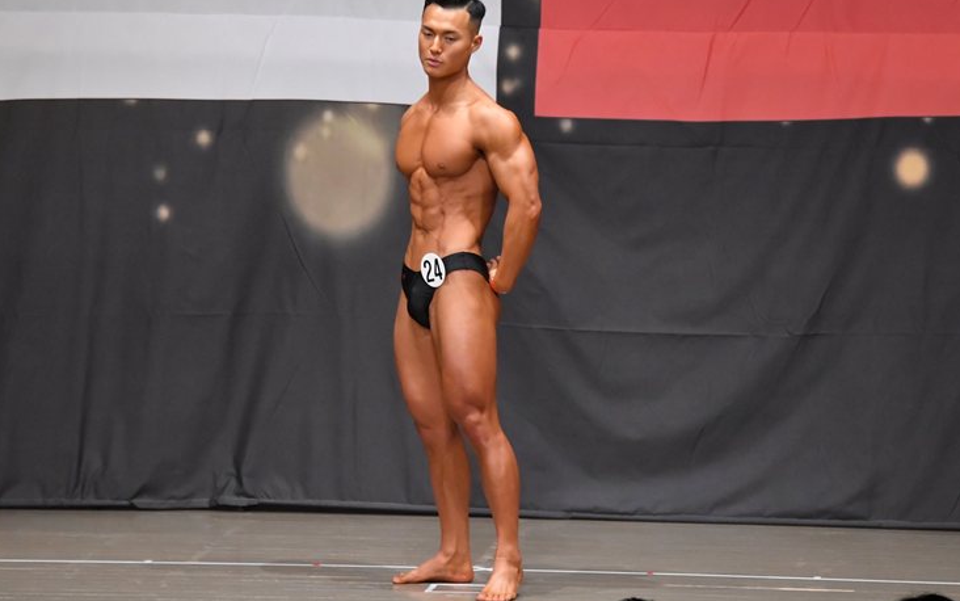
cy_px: 280
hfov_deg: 9.0
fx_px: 6124
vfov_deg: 5.6
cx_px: 479
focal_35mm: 234
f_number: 5.6
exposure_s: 1/400
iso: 6400
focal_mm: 145
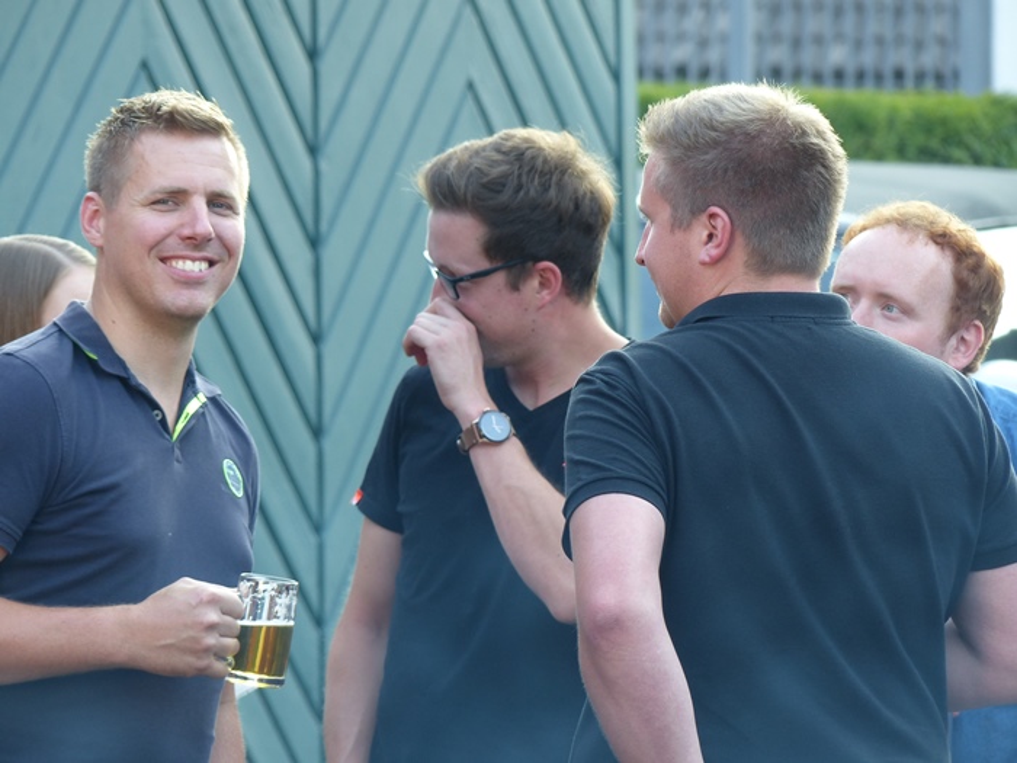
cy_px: 382
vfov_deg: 4.3
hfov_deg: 5.7
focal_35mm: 345
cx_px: 508
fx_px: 10136
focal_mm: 62.1
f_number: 2.8
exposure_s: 1/100
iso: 125
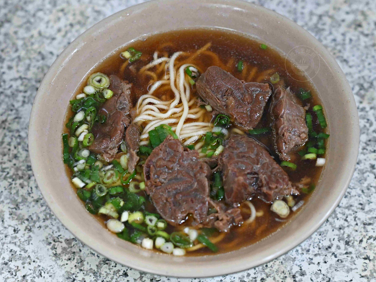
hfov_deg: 23.8
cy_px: 142
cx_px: 200
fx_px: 891
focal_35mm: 82
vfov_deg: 18.0
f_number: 3.2
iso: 5000
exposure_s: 1/200
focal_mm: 50
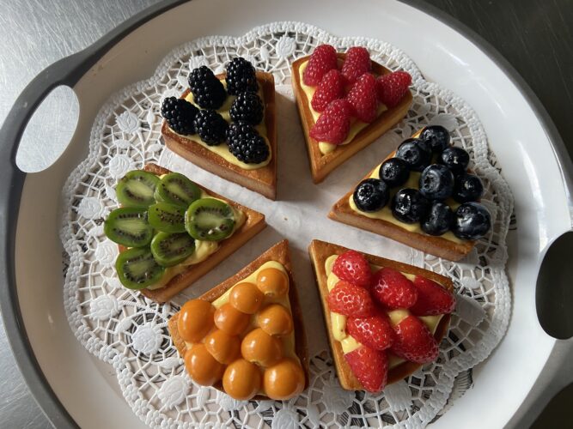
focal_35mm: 26
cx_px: 286
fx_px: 430
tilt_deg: -72.3
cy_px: 214
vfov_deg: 53.0
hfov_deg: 67.3
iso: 125
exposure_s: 1/61
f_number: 1.8
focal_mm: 4.25
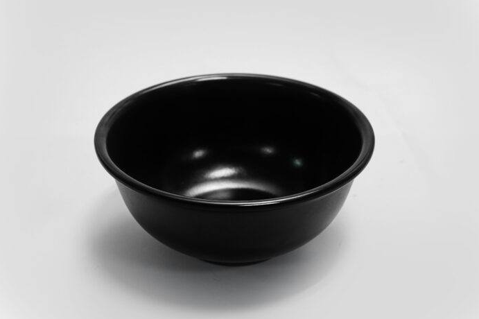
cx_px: 241
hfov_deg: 28.5
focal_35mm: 71
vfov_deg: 19.2
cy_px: 157
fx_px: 944
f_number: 13
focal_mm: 70
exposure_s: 1/100
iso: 3200
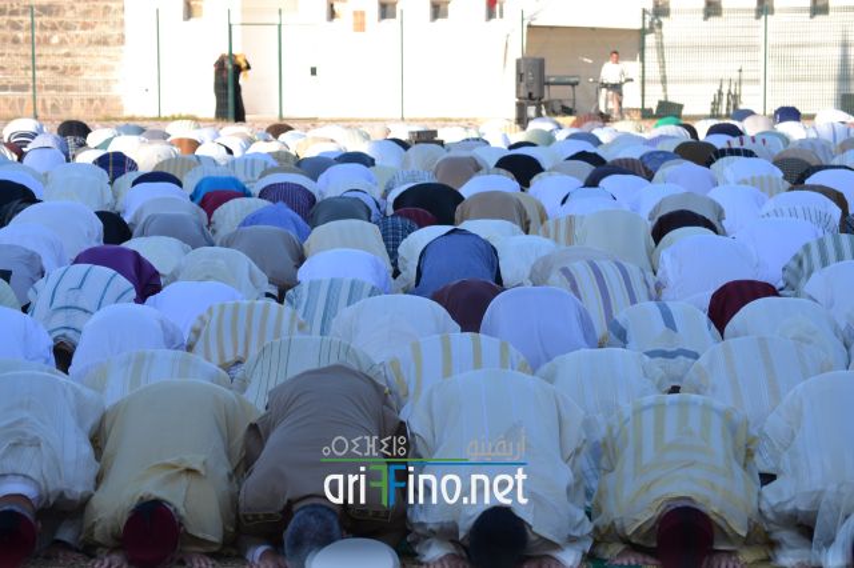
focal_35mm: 158
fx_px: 3734
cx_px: 427
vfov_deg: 8.7
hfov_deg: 13.0
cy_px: 284
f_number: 7.1
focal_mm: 105
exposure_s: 1/200
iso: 100
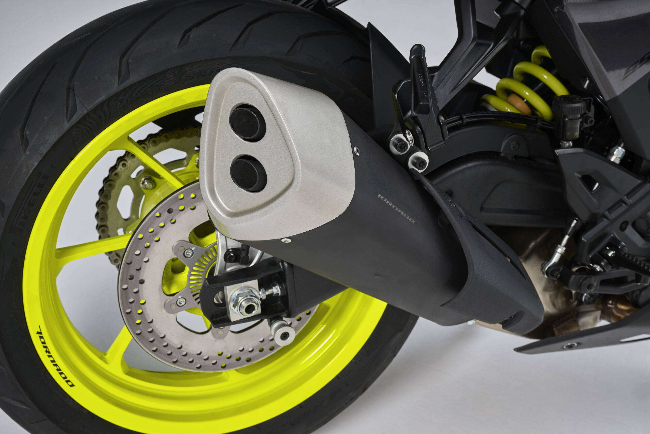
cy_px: 217
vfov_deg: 24.6
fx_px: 993
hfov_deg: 36.2
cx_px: 325
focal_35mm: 55
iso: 125
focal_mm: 55
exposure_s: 1/100
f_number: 11
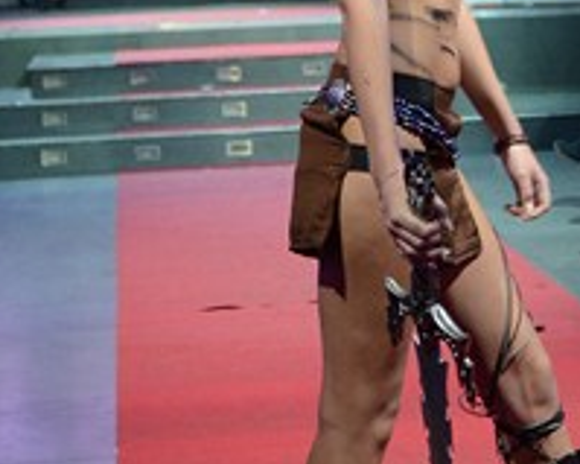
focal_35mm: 103
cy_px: 32
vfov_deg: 14.8
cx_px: 453
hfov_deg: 18.5
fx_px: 1767
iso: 1250
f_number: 2.8
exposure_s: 1/125
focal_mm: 28
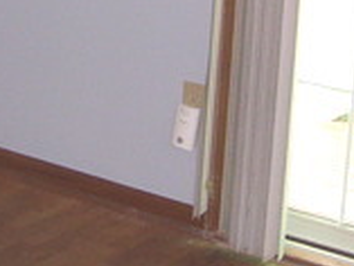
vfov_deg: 9.6
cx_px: -47
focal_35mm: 151
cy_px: -95
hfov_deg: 12.8
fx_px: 1545
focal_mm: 6
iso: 125
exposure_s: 1/60
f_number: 2.7
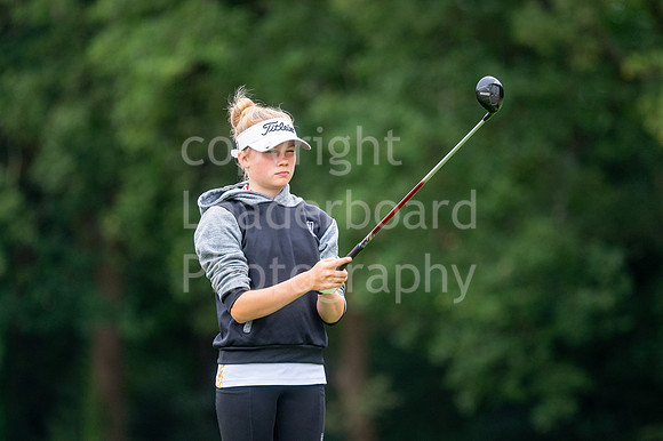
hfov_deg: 4.6
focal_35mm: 450
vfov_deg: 3.1
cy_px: 220
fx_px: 8282
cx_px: 332
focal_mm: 300
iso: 500
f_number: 4
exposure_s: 1/640
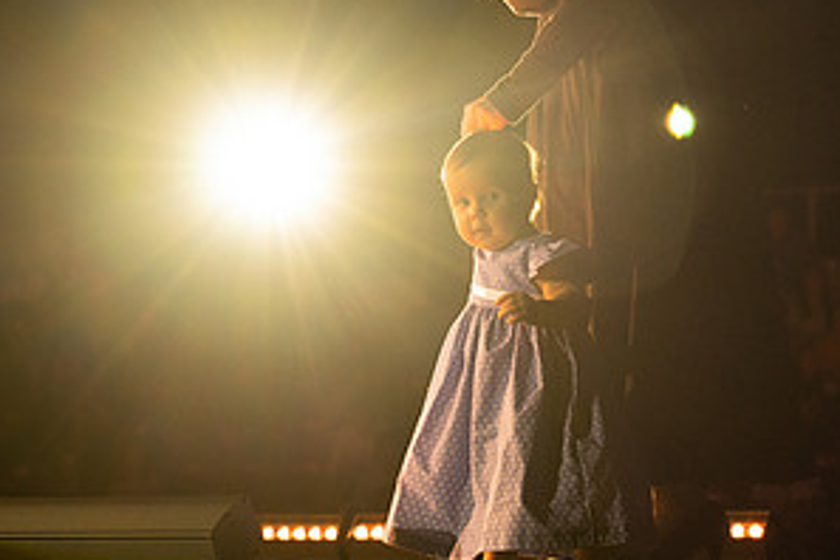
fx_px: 2870
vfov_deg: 11.1
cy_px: 146
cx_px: 501
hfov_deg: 16.6
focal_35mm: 123
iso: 1000
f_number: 4
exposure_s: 1/250
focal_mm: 61
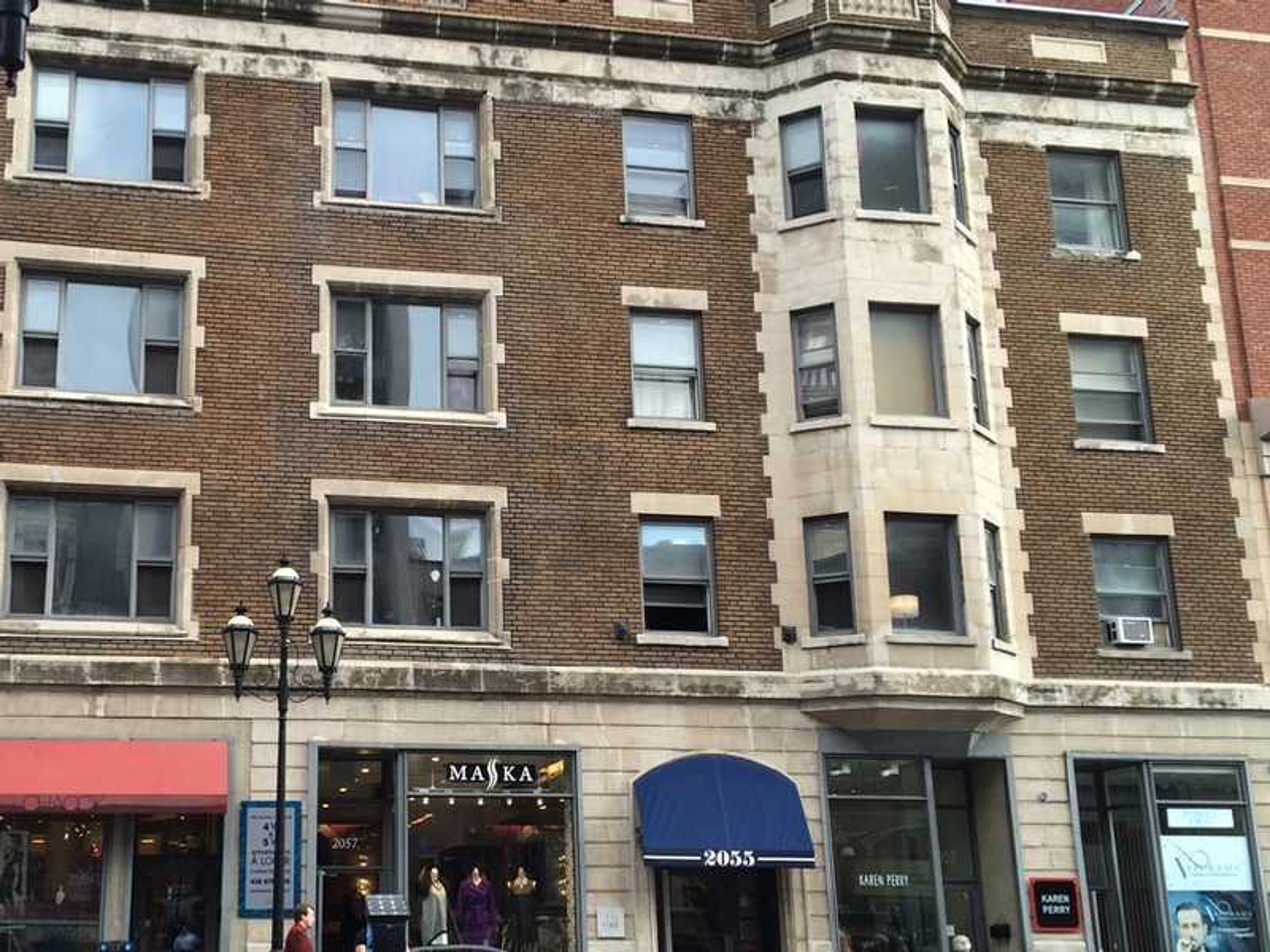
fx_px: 1064
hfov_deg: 61.7
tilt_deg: +12.9
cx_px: 635
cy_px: 476
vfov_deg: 48.2
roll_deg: +1.3
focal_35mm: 29
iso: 32
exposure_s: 1/229
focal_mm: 4.15
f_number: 2.2
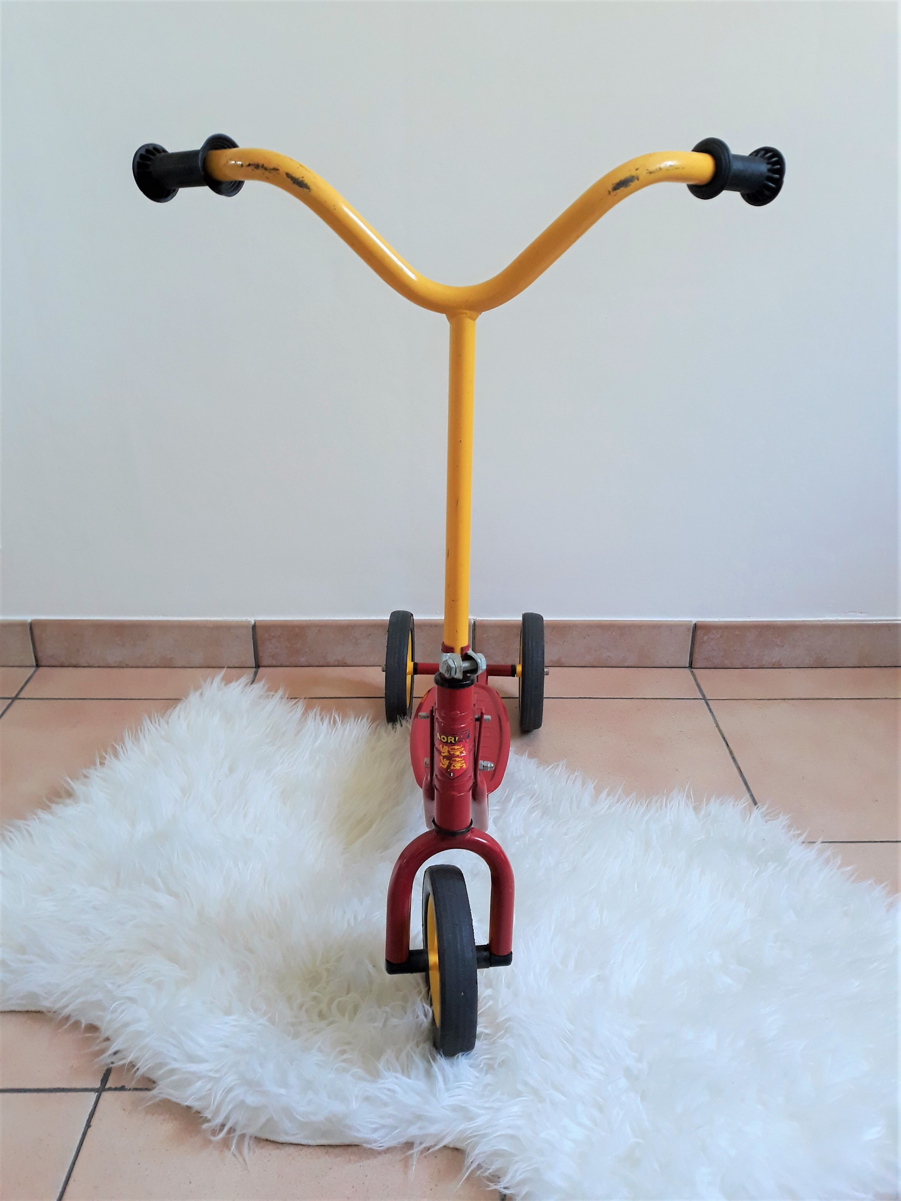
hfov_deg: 51.4
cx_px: 450
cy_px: 600
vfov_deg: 65.3
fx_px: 937
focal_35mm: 27
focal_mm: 3.71
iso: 100
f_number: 1.7
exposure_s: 1/50
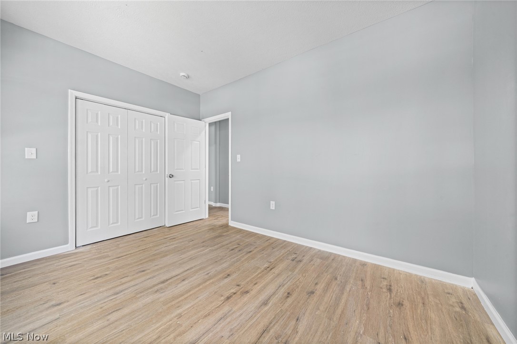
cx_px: 258
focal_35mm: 12
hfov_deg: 112.6
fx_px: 172
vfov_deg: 89.9
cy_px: 172
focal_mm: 12
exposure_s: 1/2
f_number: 9
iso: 250
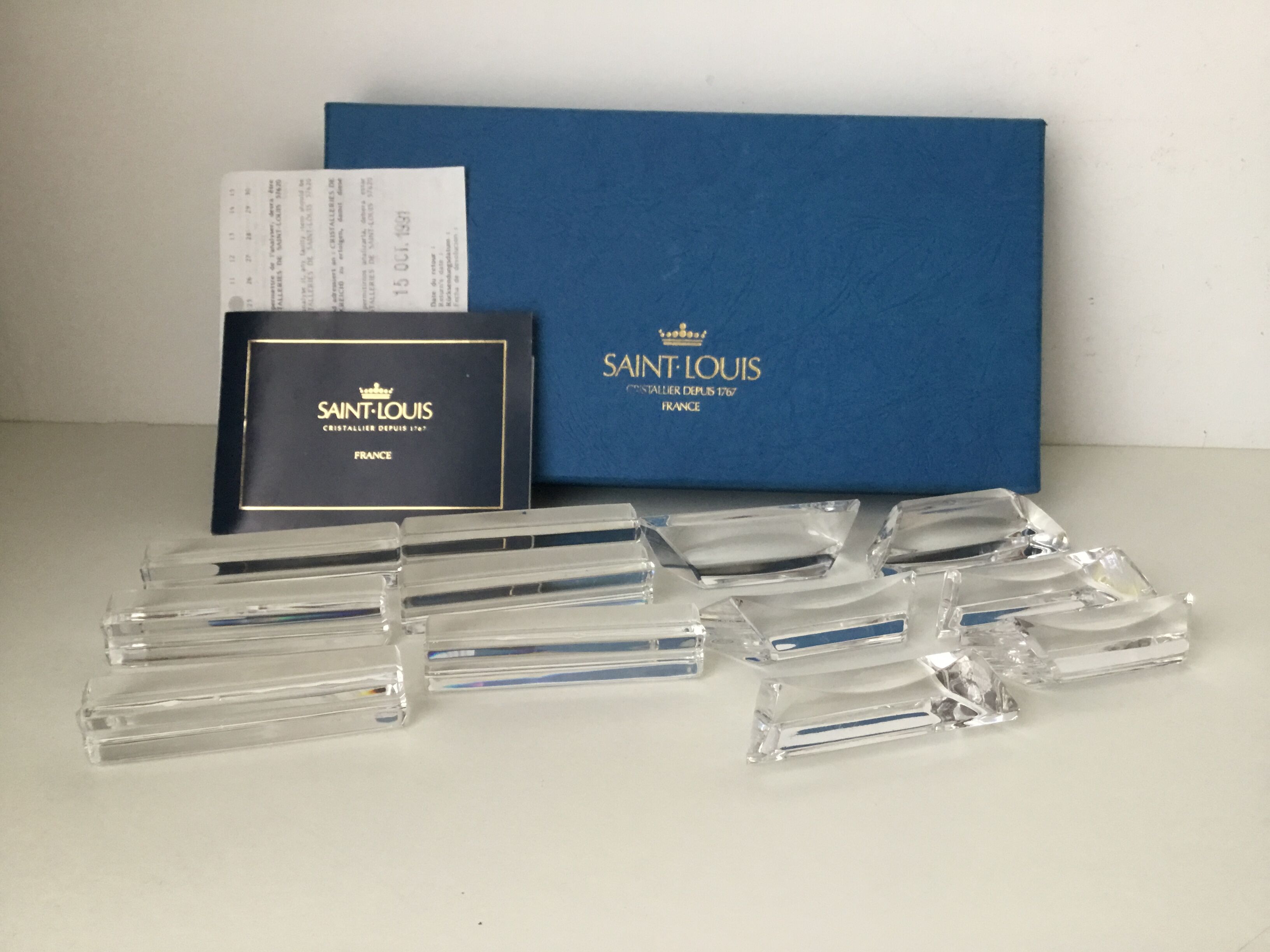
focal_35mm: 31
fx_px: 1137
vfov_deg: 45.4
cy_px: 476
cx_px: 635
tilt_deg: -21.5
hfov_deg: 58.4
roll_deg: +0.5
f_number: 2.4
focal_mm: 3.3
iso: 64
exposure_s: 1/33
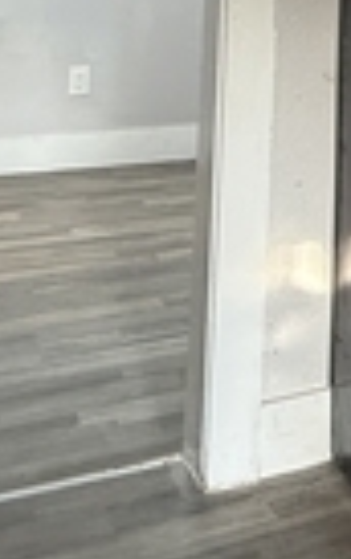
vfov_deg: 25.3
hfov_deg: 15.4
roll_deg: -2.8
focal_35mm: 72
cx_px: 651
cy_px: -135
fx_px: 1099
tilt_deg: +2.9
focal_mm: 2.22
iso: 250
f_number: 2.2
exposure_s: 1/60
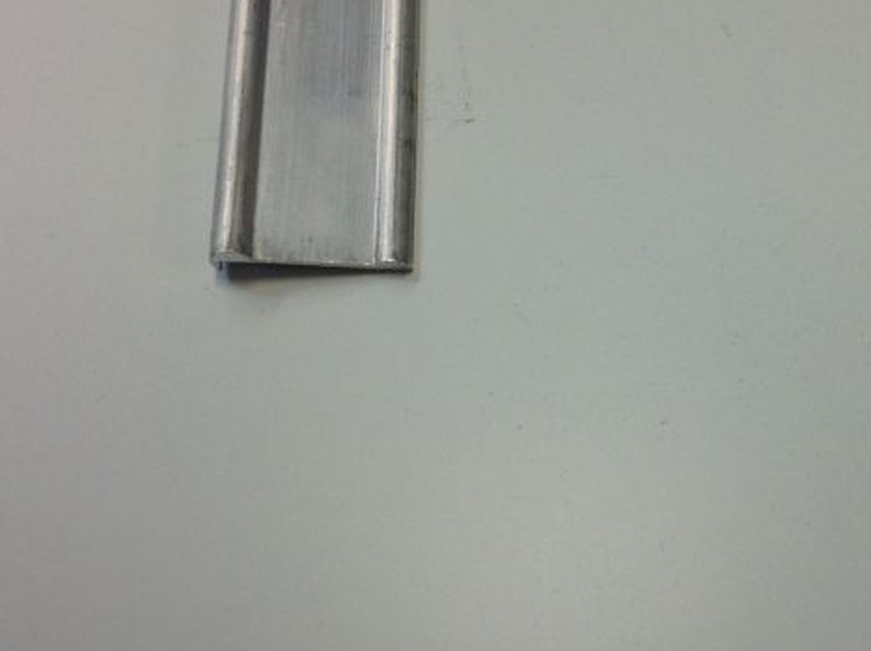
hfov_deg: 25.7
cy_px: 327
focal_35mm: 75
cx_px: 642
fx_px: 1885
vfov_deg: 19.6
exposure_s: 1/50
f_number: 2.4
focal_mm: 4.28
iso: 64
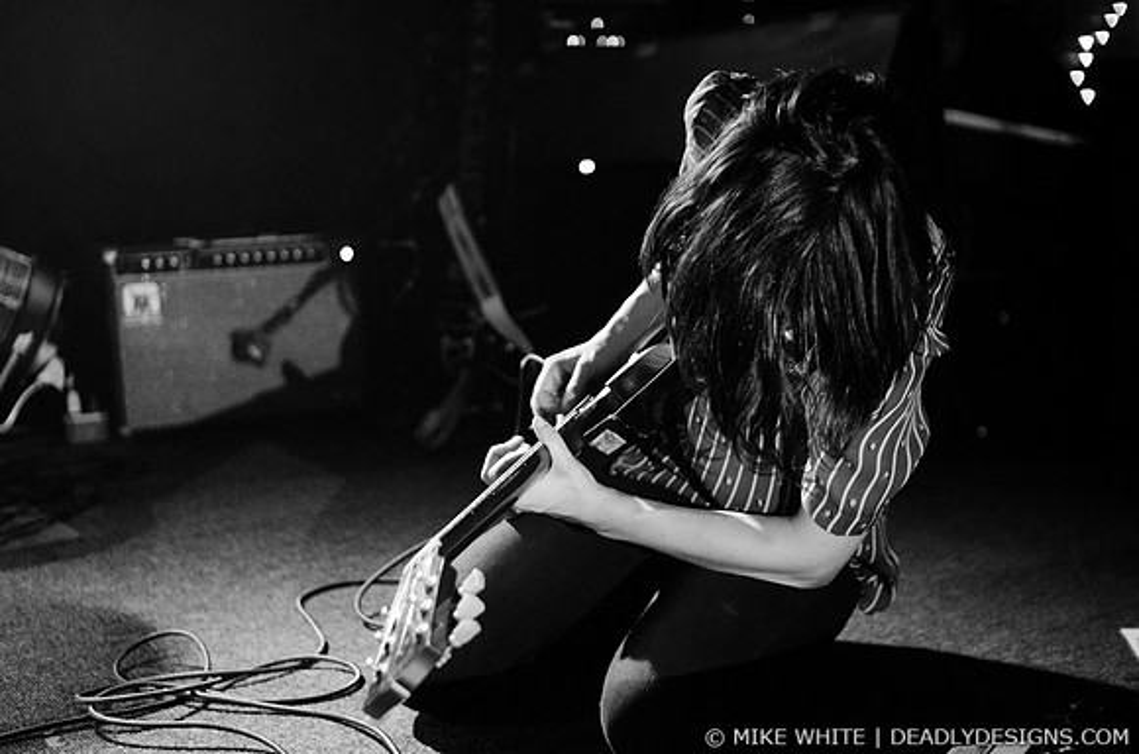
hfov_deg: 43.7
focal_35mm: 45
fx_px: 1421
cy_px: 377
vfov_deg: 29.7
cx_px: 570
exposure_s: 1/30
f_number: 2.5
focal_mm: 30
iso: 1600
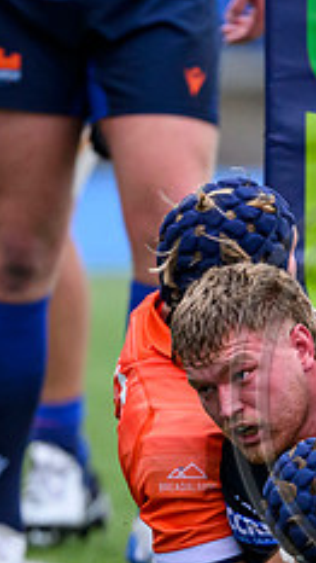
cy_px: 664
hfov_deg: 0.8
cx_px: 438
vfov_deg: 1.4
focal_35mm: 1589
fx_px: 23678
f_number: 2.8
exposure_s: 1/1600
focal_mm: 400
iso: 2500
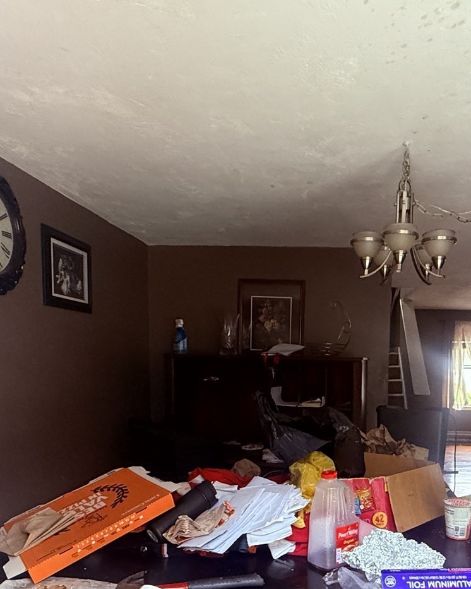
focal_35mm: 30
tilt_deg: -6.4
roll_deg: -1.4
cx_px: 323
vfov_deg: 57.0
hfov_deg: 47.5
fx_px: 523
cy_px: 412
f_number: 2.2
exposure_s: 1/60
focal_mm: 2.22
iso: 400
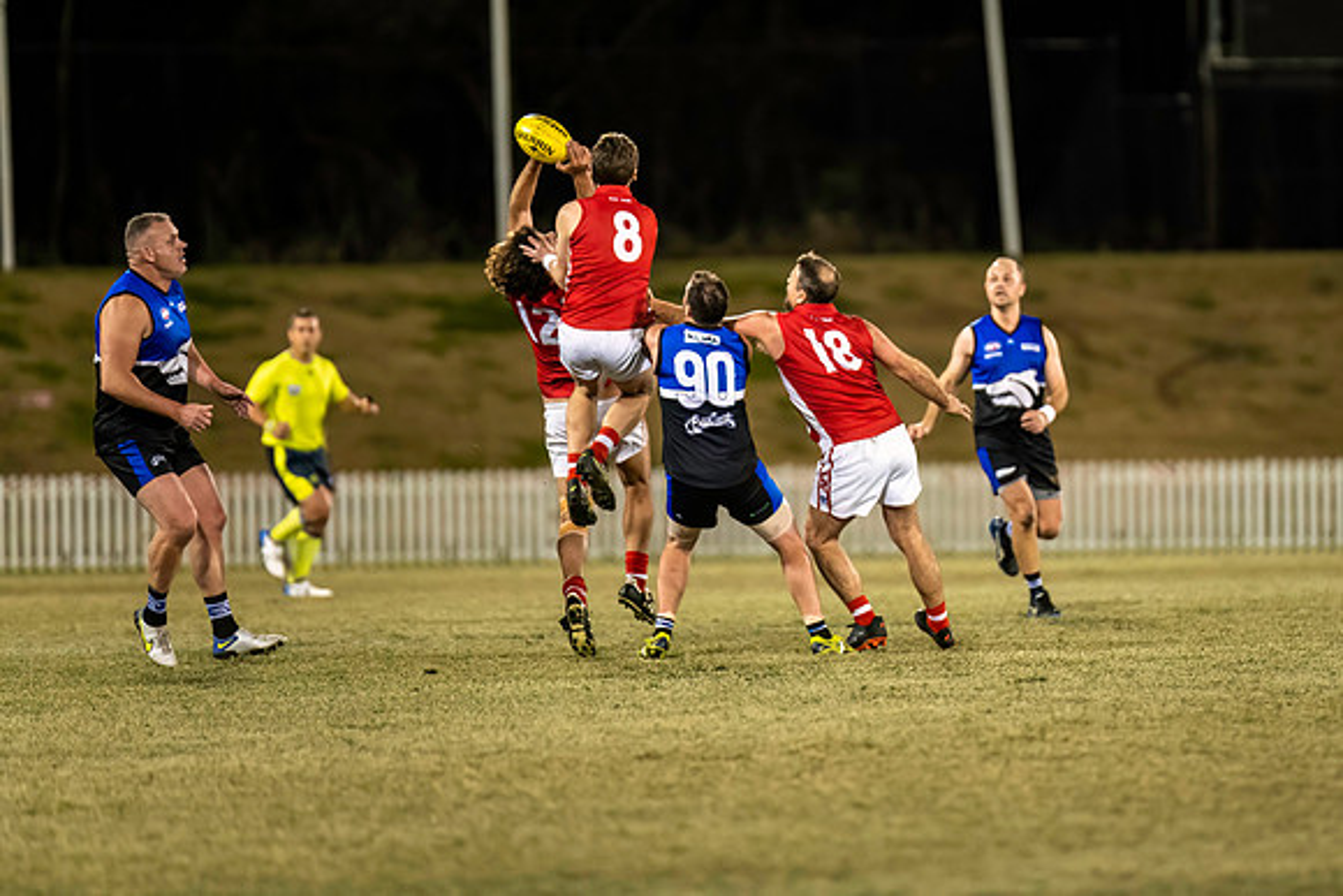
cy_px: 327
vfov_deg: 3.6
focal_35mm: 381
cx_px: 853
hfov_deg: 5.4
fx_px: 14230
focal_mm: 300
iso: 2800
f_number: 2.8
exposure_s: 1/1250
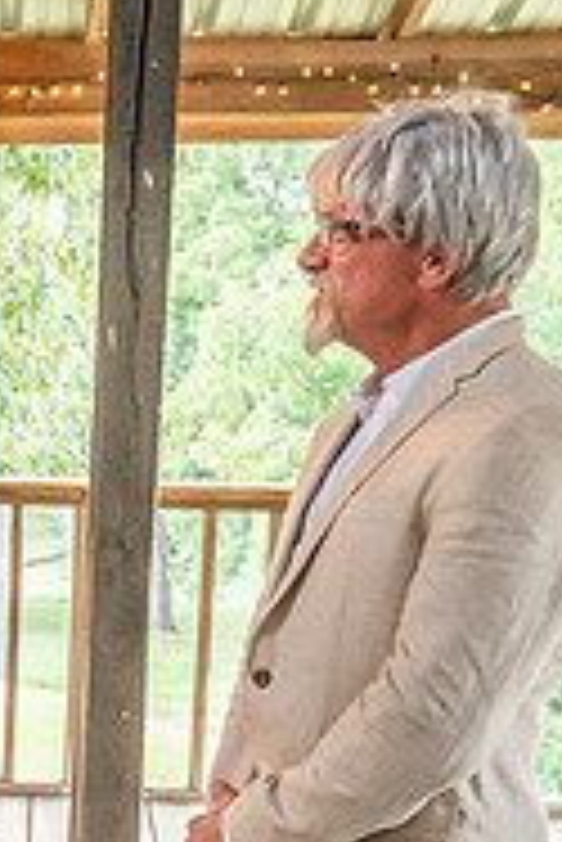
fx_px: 1963
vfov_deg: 23.0
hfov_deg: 14.5
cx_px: -426
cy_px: 877
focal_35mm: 84
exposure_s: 1/160
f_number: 4.5
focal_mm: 24
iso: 3200
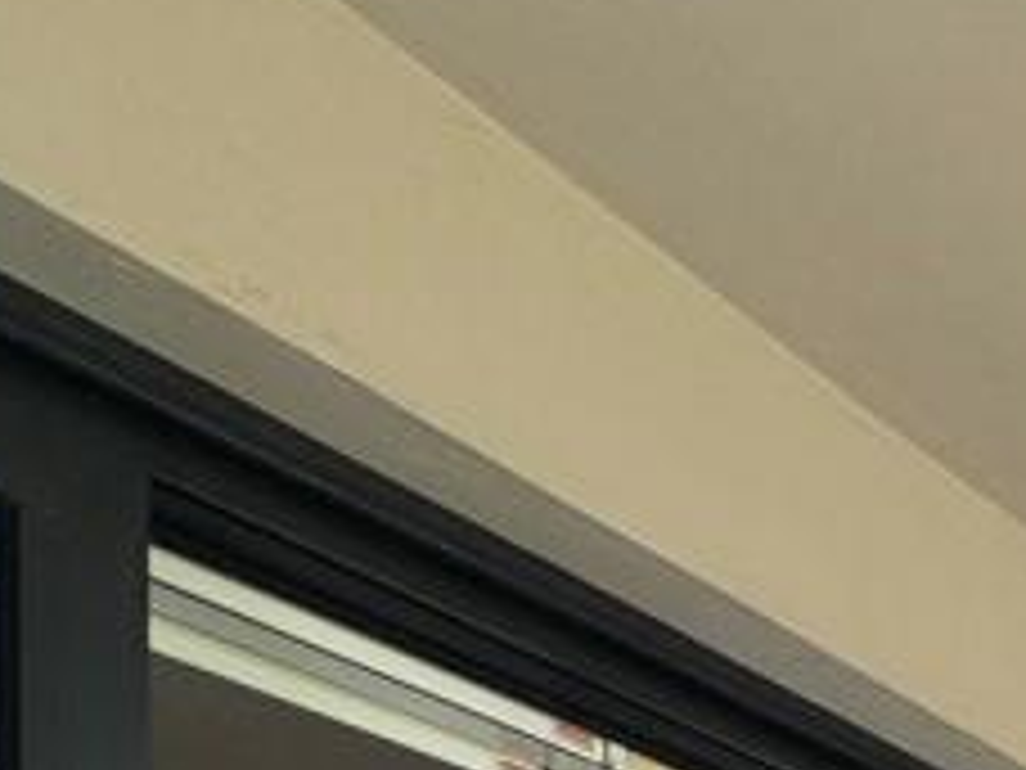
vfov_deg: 18.1
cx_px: 1737
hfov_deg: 22.7
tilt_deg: -1.6
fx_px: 1749
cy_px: 1481
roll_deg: -1.6
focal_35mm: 59
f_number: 2.2
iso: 40
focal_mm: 2.22
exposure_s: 1/440
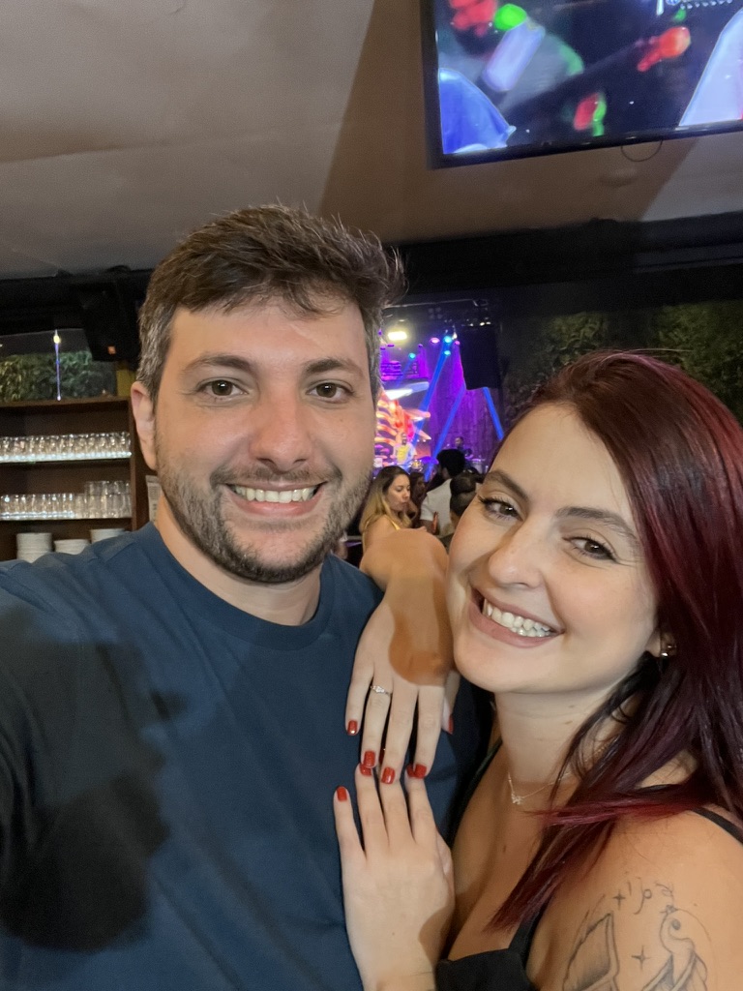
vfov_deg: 60.0
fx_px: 859
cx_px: 372
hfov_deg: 46.8
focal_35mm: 30
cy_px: 496
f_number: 2.2
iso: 500
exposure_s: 1/30
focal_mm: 2.71
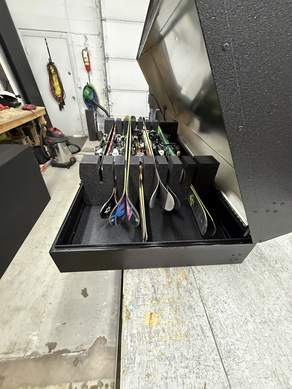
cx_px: 146
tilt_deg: -33.5
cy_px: 194
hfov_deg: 85.7
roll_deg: -2.5
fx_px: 157
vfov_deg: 102.1
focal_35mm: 14
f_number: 2.2
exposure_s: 1/60
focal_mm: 2.22
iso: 800
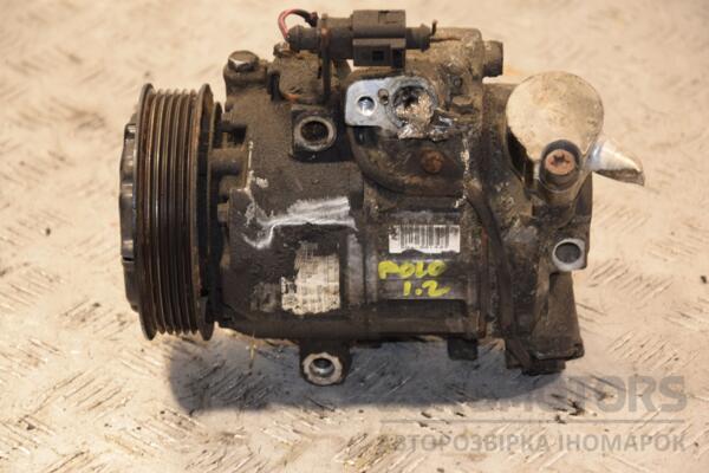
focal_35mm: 135
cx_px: 354
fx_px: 2659
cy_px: 236
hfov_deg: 15.2
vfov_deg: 10.2
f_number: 5.6
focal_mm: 90
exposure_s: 1/80
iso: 800
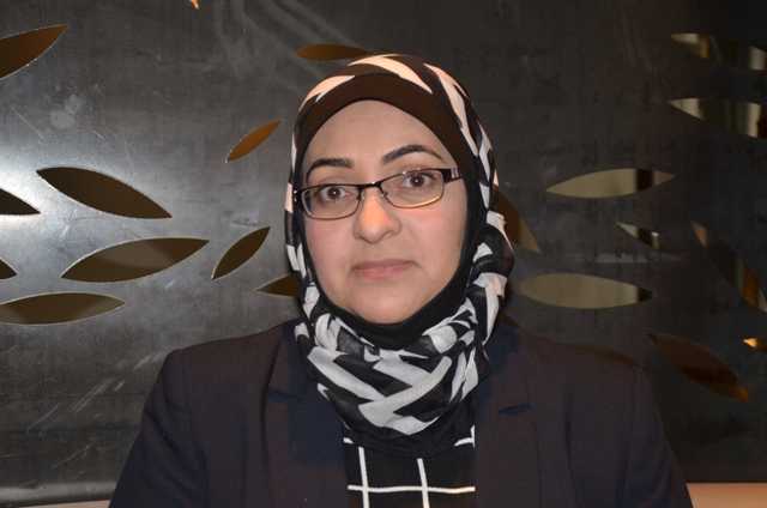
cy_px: 254
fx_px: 1340
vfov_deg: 21.5
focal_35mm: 63
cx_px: 384
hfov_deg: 32.0
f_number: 4.8
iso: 500
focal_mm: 42
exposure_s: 1/60
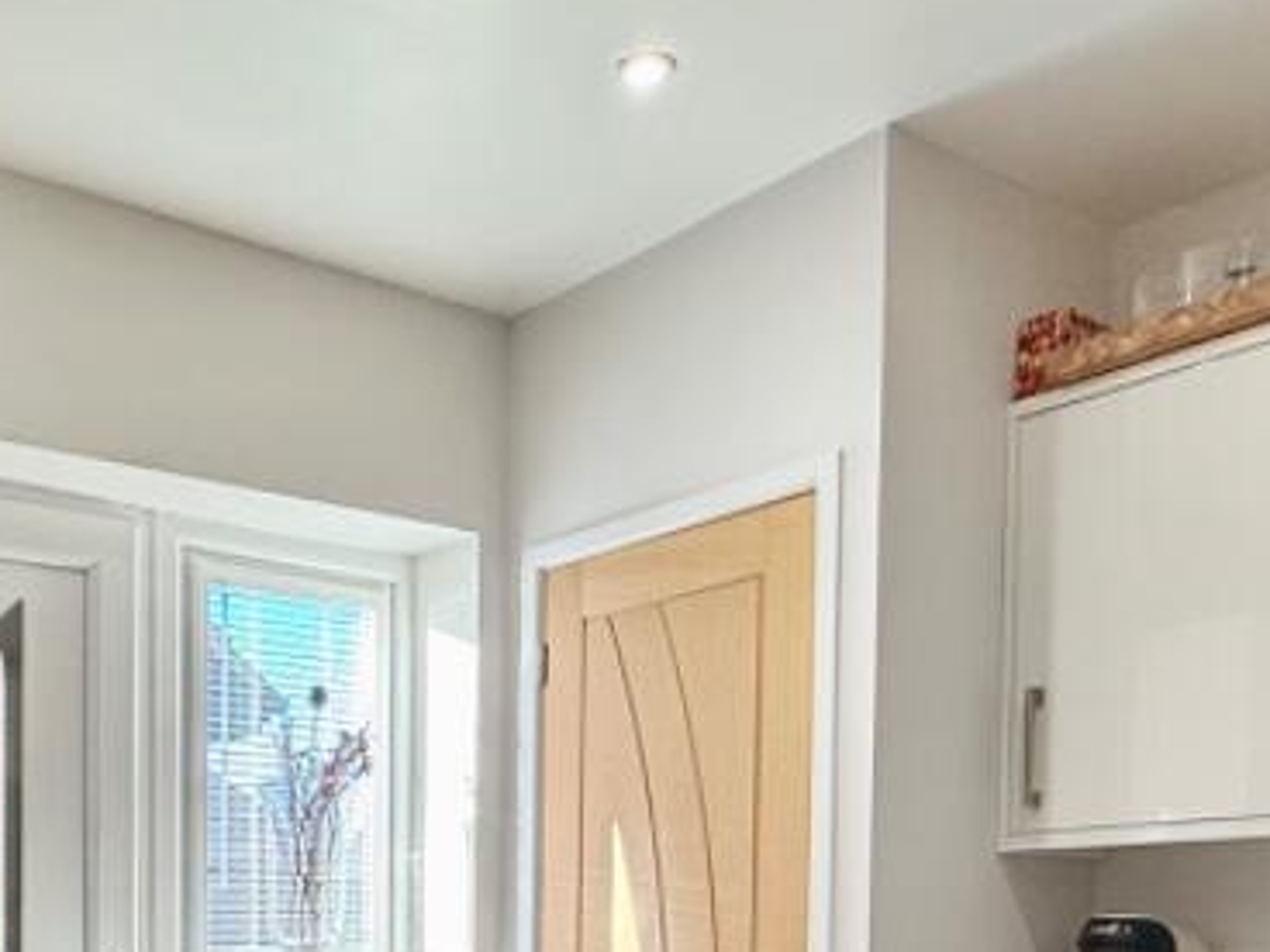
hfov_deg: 43.6
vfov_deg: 32.7
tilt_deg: -1.4
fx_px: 1431
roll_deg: +0.4
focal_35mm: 39
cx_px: 124
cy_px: 1024
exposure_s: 1/100
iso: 100
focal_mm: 2.22
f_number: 2.2
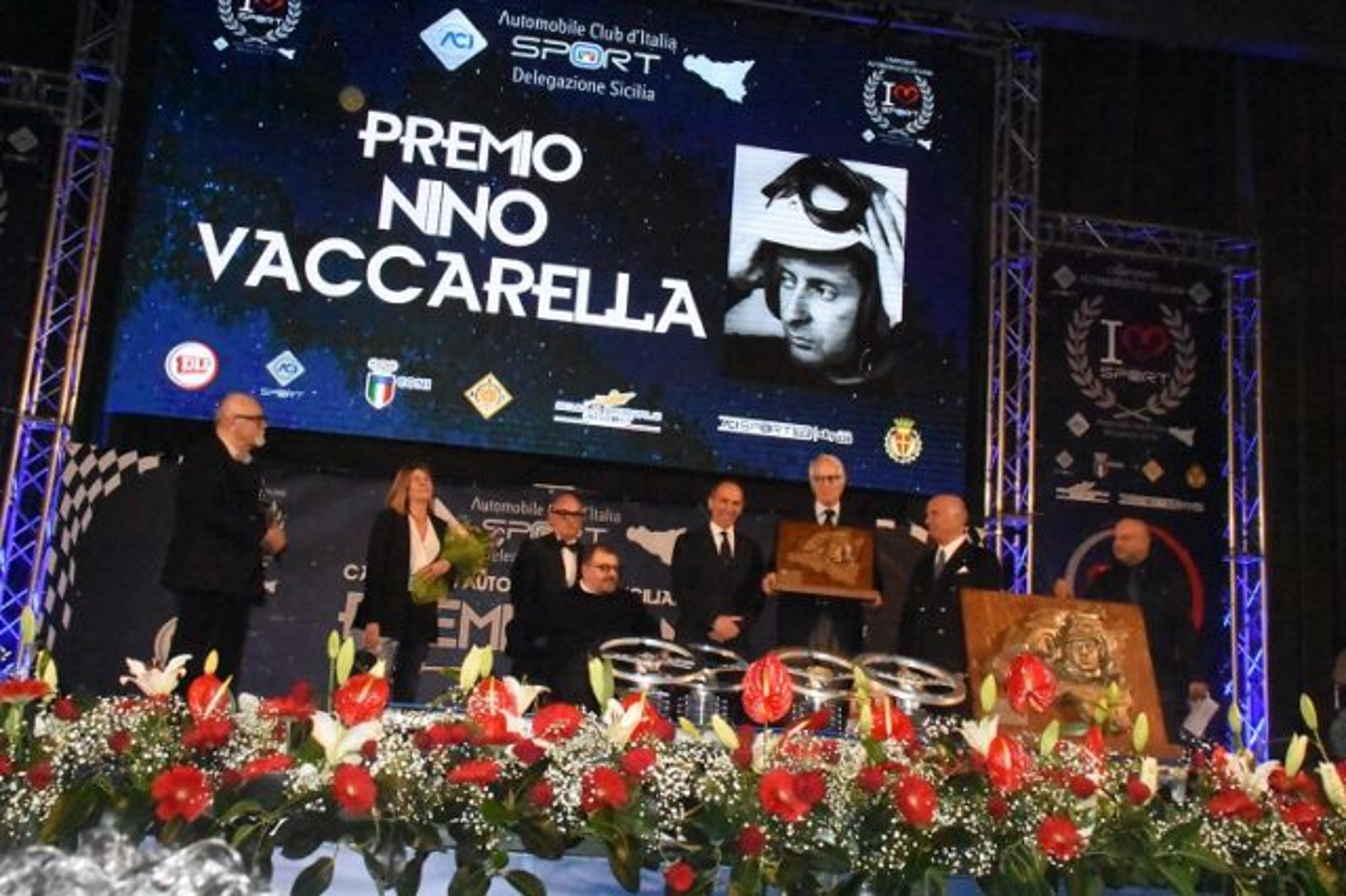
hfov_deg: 49.6
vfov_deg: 34.2
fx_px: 1457
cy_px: 448
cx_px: 673
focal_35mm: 39
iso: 25600
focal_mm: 26
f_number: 16
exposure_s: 1/250
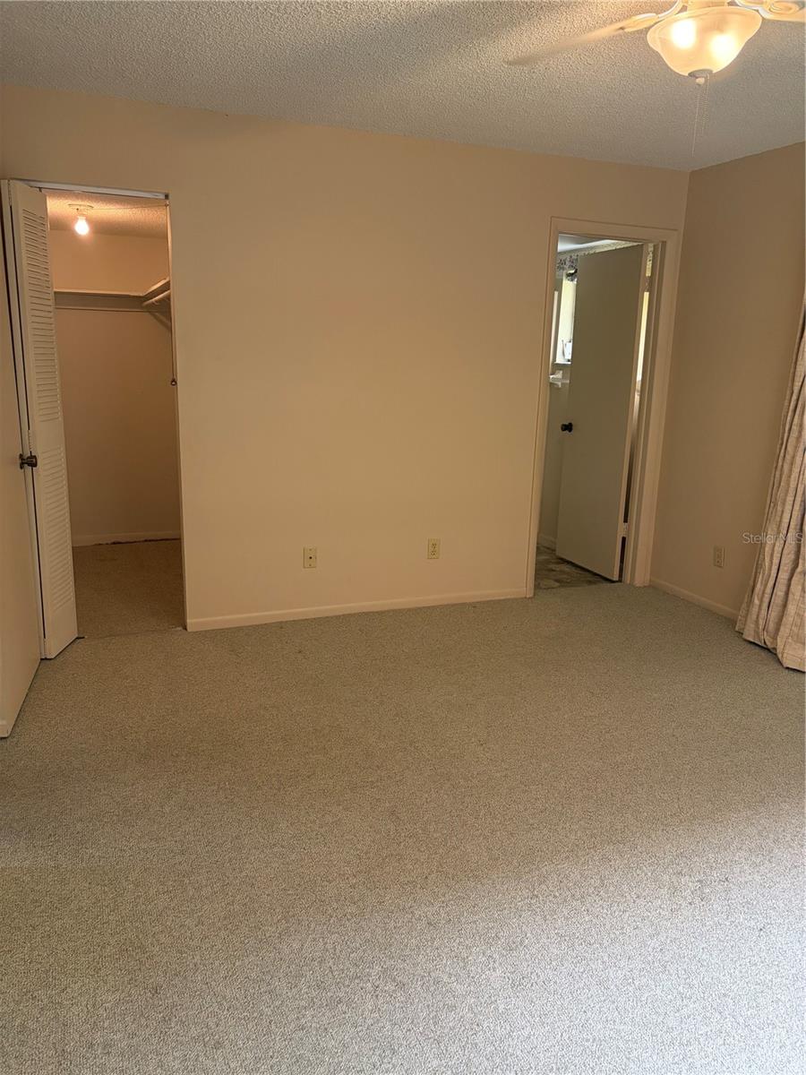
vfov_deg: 67.3
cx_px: 403
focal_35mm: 26
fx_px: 807
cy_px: 538
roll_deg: -1.9
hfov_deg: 53.1
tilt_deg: -13.3
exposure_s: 1/120
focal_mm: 5.96
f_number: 1.6
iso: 250
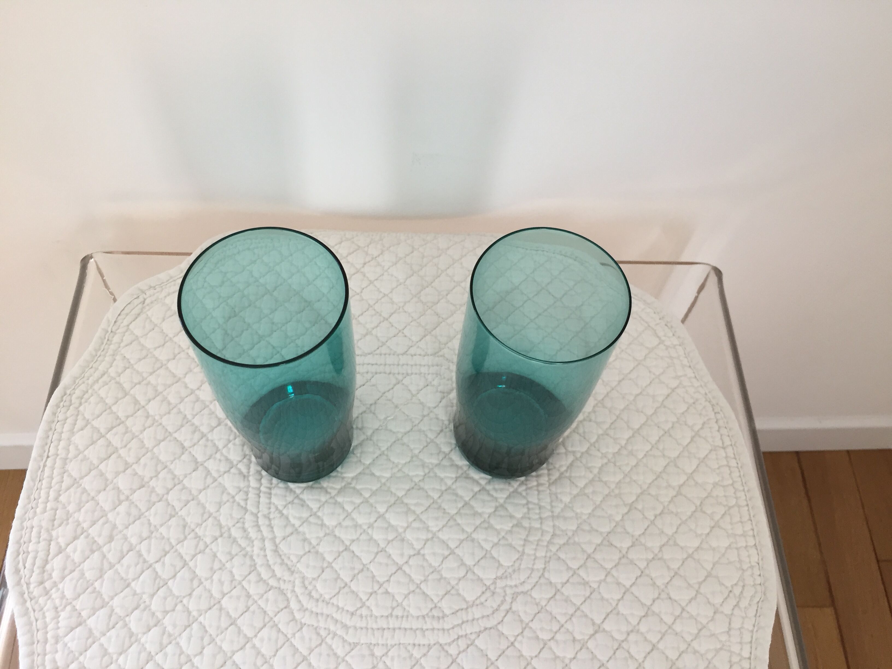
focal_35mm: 29
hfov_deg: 61.7
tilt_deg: -61.6
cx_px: 446
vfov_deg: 48.2
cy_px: 334
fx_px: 747
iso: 50
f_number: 2.2
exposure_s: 1/33
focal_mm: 4.15
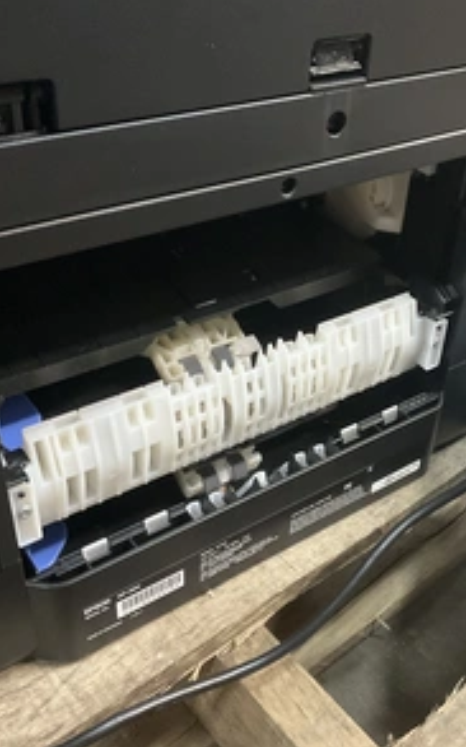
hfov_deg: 29.9
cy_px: 380
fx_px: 854
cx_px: 364
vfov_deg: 47.2
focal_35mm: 42
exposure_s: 1/40
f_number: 1.8
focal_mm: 3
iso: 320
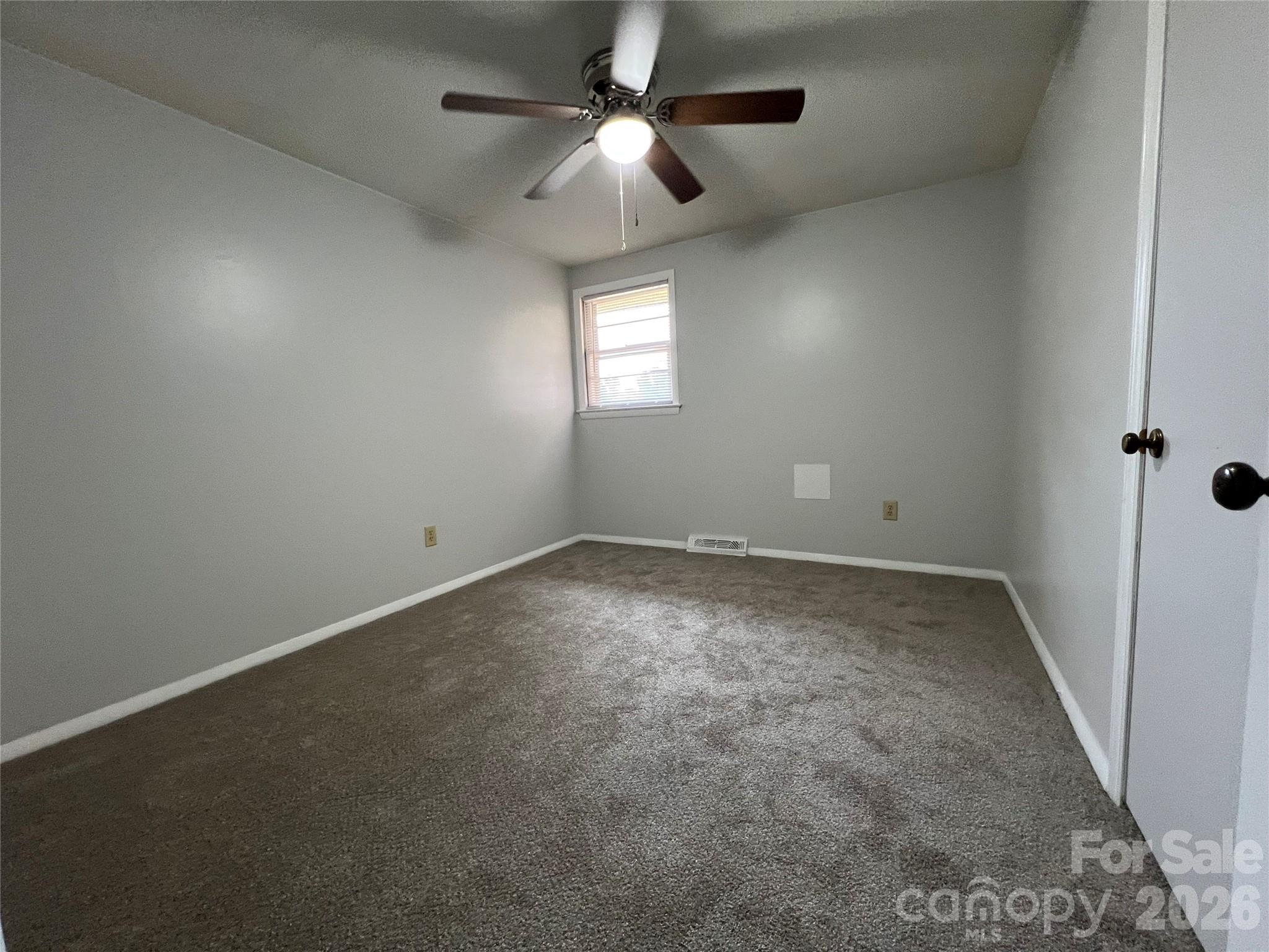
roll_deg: +2.8
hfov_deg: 106.2
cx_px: 634
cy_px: 476
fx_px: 477
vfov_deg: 89.9
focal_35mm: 13
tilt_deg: -6.4
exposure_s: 1/60
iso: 320
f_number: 1.8
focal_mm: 1.57
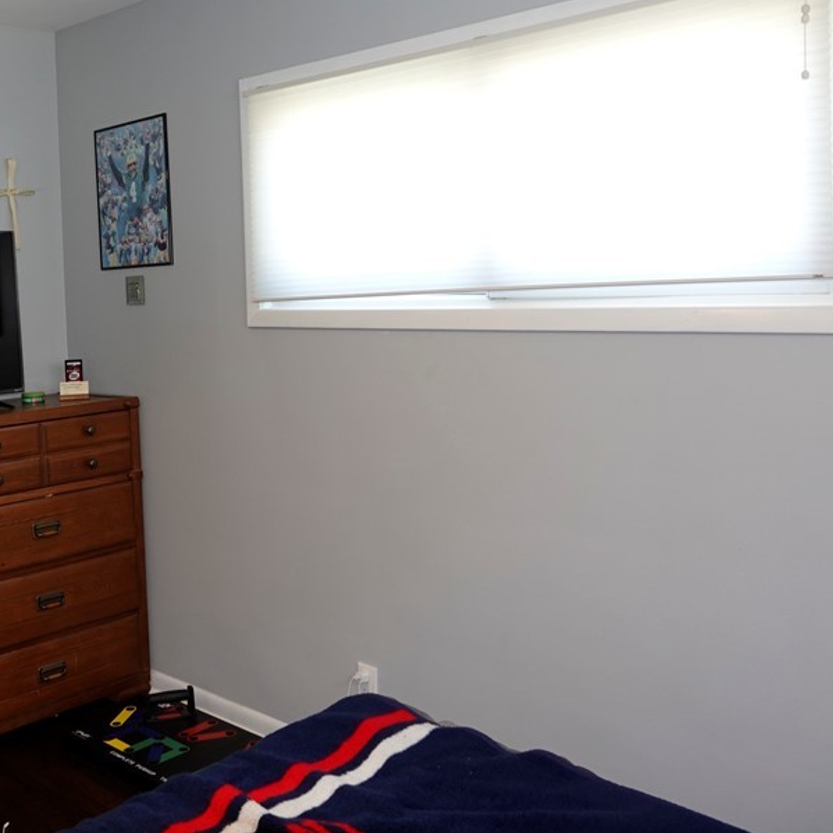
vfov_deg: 44.7
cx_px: 224
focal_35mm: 37
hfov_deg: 43.7
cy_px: 331
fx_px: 1007
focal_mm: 8.82
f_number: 2.5
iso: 200
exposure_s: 1/30
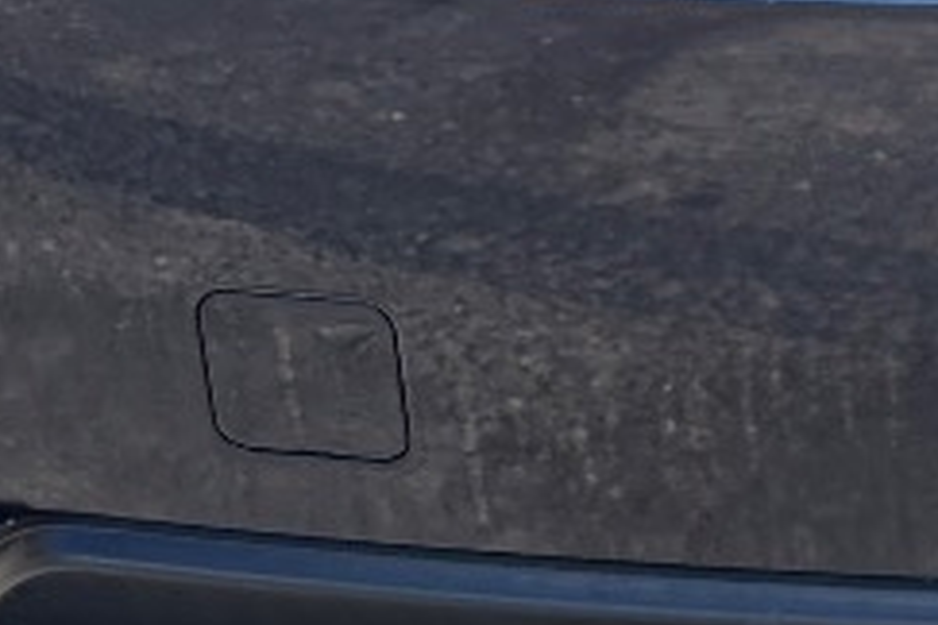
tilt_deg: -19.8
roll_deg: -0.6
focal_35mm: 197
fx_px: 5133
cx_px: 2067
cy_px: -1495
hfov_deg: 9.5
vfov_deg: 6.2
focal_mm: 6.76
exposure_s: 1/1192
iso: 100
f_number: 1.78
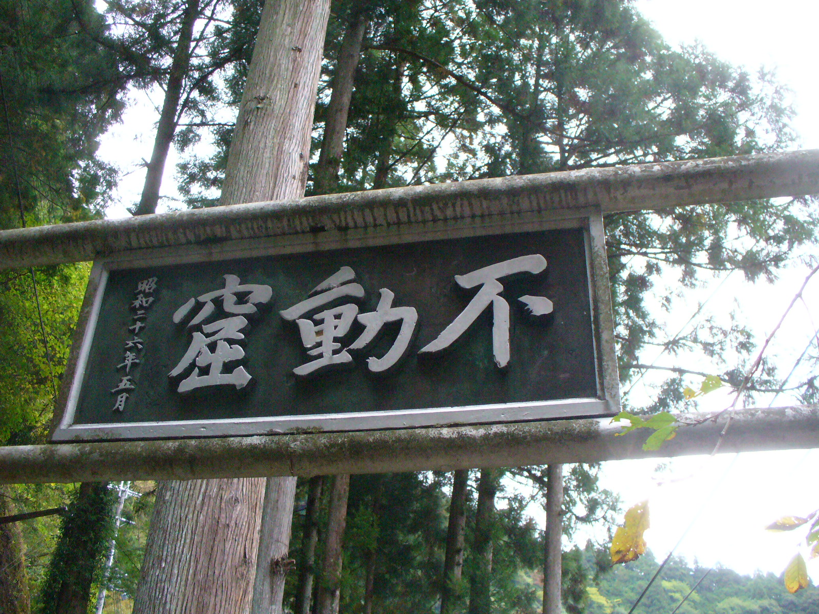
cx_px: 410
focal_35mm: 37
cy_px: 307
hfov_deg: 50.1
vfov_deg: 38.7
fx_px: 875
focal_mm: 6.1
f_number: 2.8
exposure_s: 1/160
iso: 400
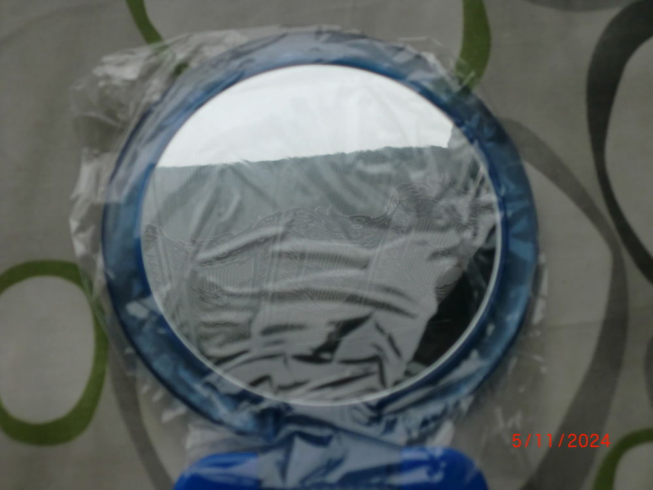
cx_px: 326
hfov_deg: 44.8
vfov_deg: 34.3
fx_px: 792
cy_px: 245
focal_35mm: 42
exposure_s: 1/60
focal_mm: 7.7
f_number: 3.4
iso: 100
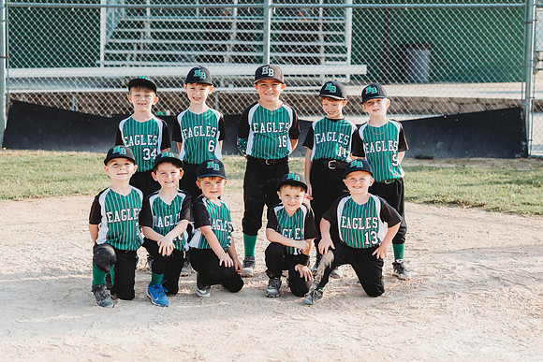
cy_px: 181
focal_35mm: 85
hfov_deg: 23.9
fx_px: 1282
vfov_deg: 16.1
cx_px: 272
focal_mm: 85
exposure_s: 1/1000
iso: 320
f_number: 4.5
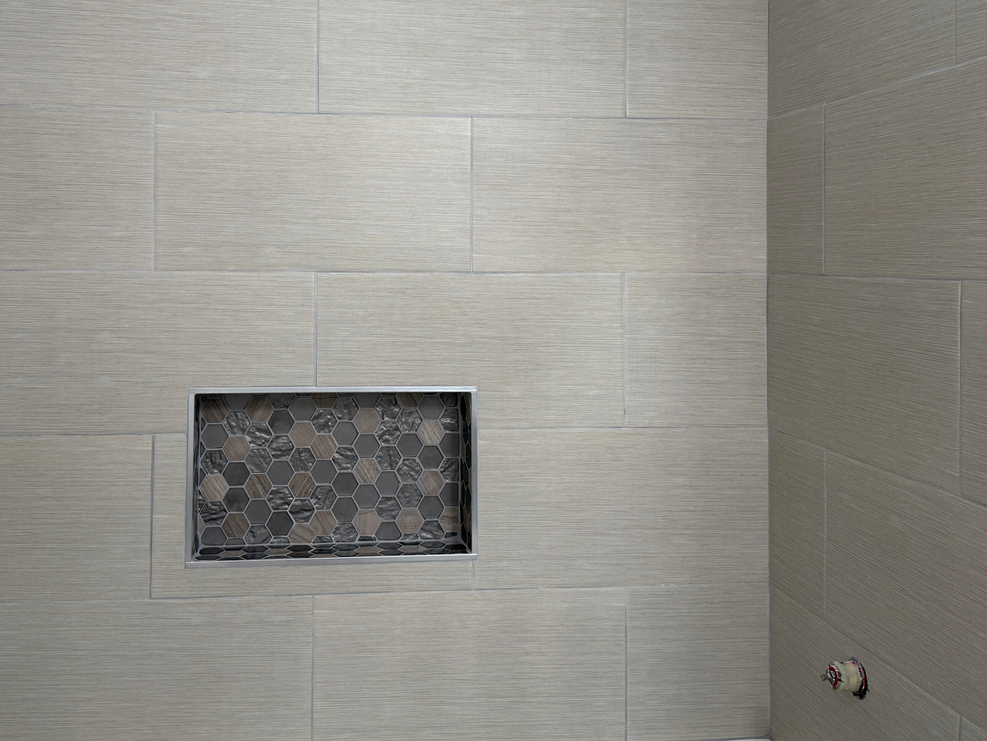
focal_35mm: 36
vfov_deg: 39.2
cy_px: 245
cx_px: 403
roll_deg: -0.1
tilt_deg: +1.8
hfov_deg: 51.1
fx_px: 1027
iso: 100
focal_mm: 6.76
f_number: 1.78
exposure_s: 1/120
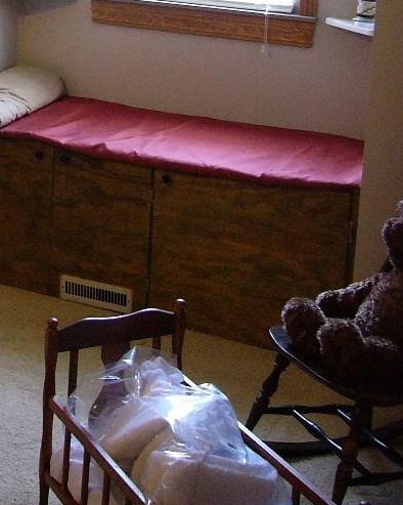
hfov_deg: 21.0
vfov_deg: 25.8
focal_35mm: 71
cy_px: 33
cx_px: 34
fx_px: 1059
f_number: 2.8
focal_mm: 5.8
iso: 400
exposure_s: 1/60
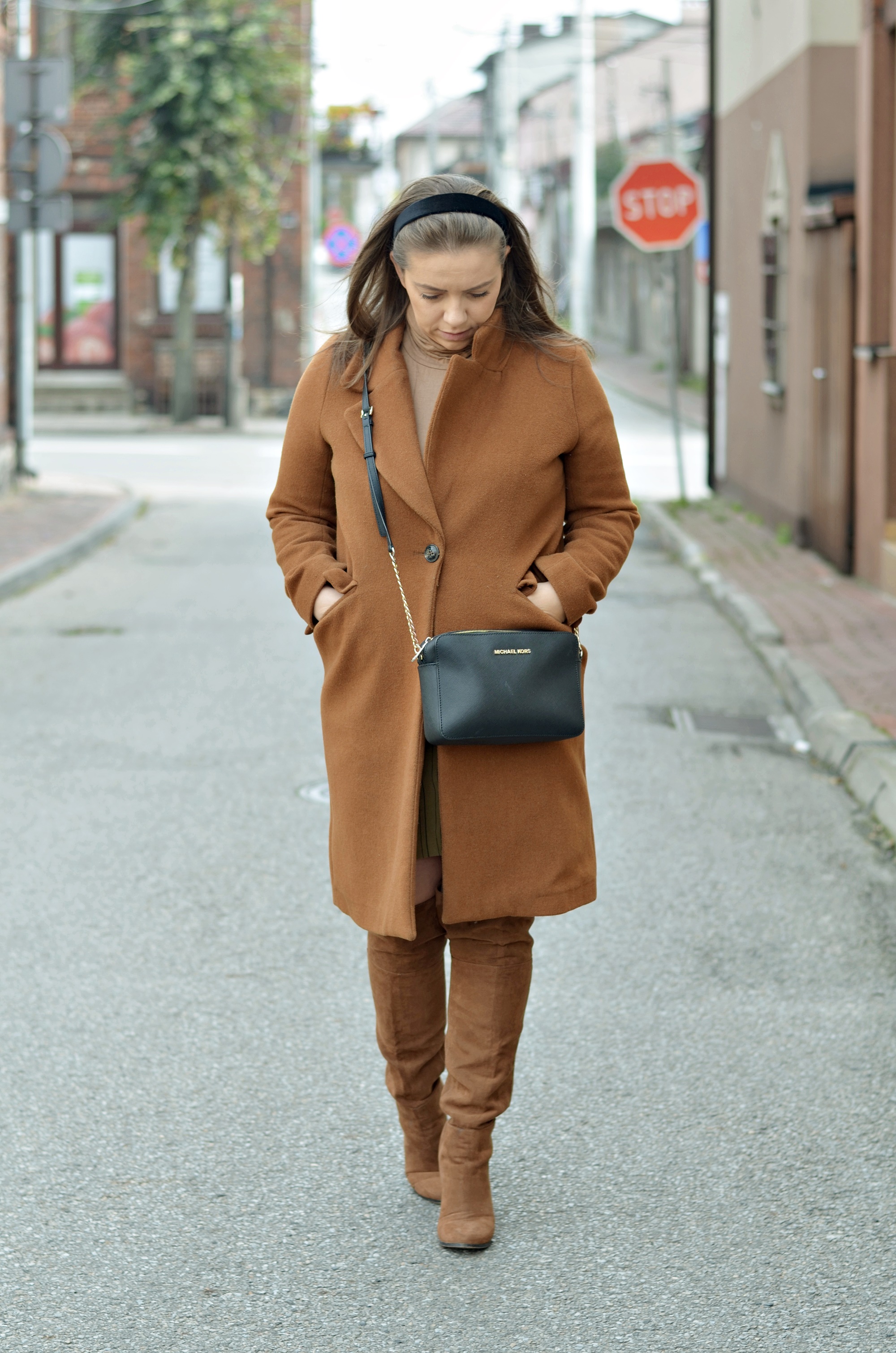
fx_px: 2813
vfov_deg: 27.0
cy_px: 676
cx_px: 448
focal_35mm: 75
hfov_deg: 18.1
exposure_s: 1/320
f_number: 2.8
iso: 100
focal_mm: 50
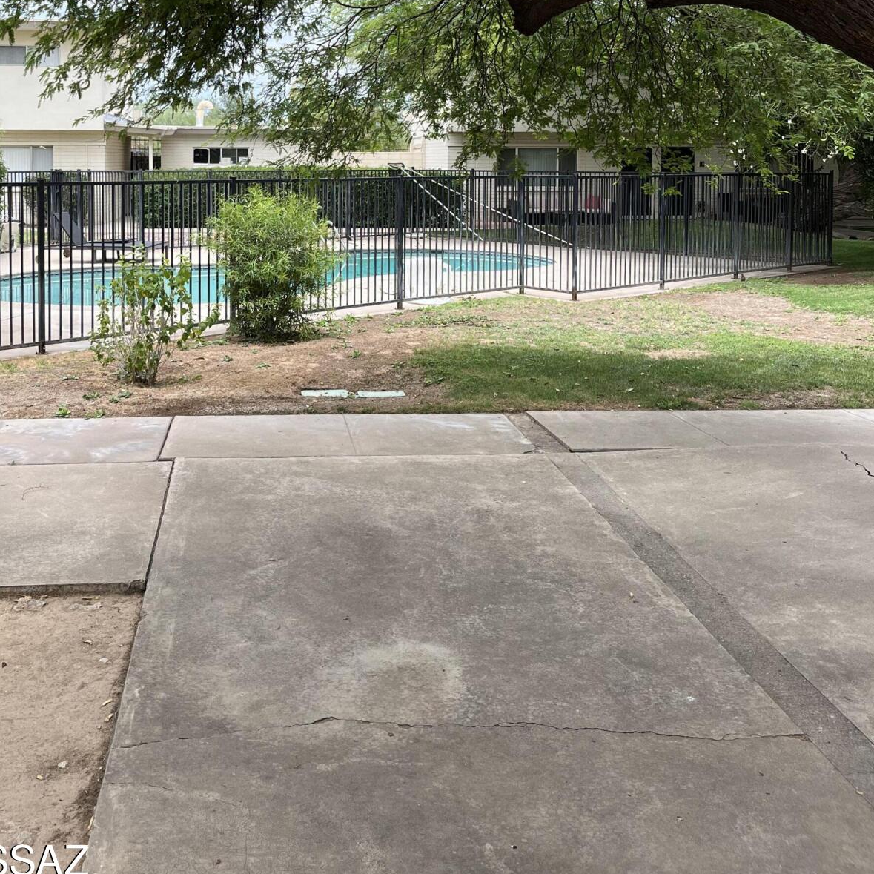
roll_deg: +0.2
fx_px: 1114
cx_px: 342
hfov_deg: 42.6
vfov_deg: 41.2
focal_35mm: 39
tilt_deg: -2.0
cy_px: 188
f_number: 1.6
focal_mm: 5.1
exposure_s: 1/1266
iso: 50
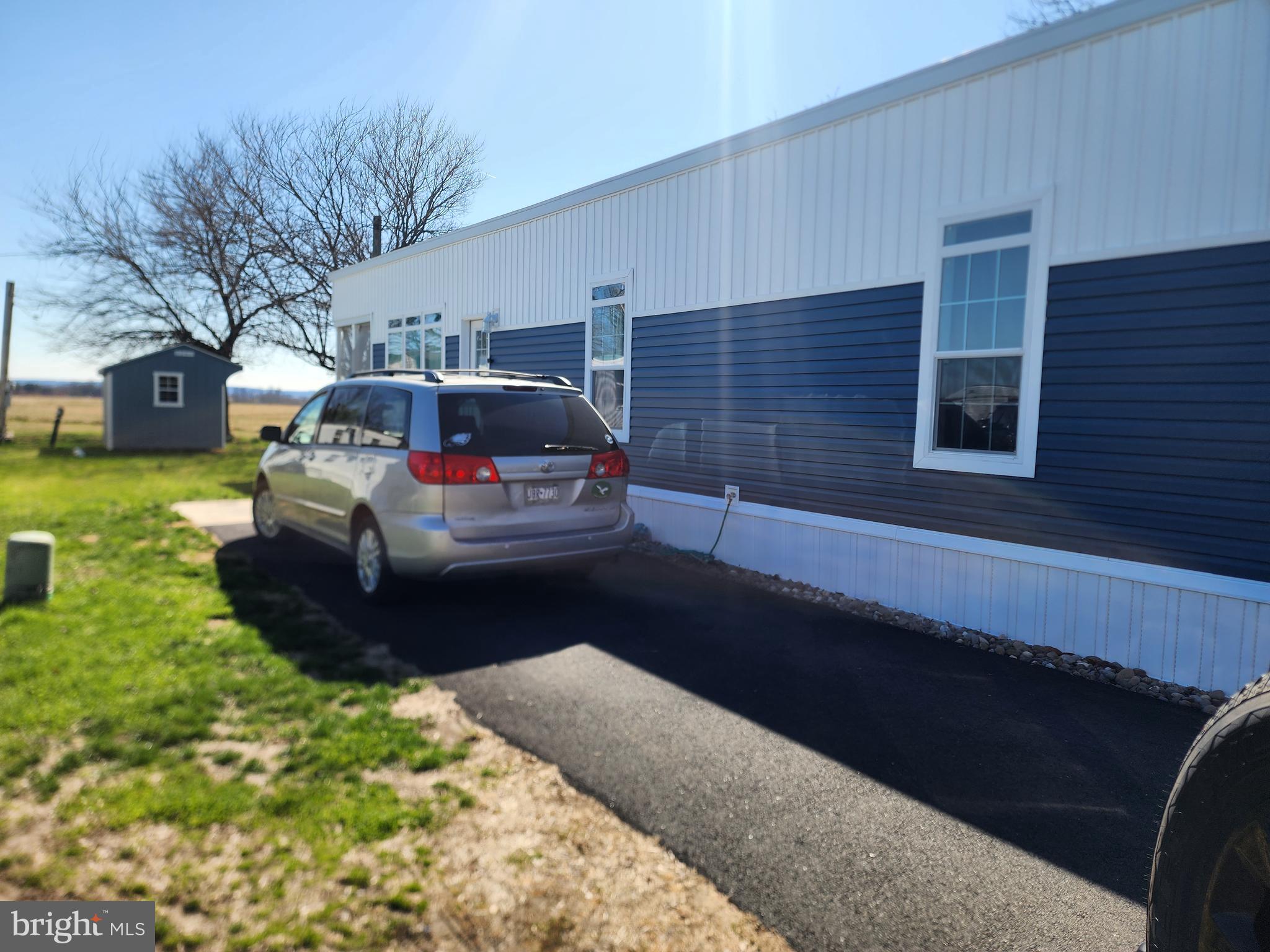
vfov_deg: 58.9
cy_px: 476
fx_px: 844
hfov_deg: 73.9
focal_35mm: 23
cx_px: 635
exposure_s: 1/705
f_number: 1.8
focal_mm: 6.4
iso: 12
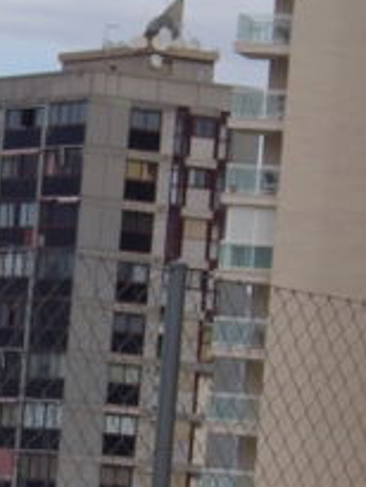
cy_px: 268
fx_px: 3831
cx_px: -69
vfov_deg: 7.3
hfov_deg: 5.4
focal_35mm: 272
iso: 50
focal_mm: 22.74
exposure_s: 1/92
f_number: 9.5
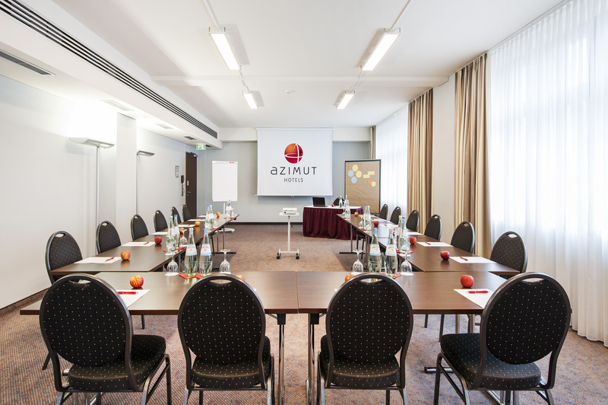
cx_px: 304
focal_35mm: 19
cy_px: 202
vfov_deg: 64.5
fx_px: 321
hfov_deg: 87.0
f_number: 7.1
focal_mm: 19
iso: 200
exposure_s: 1/4
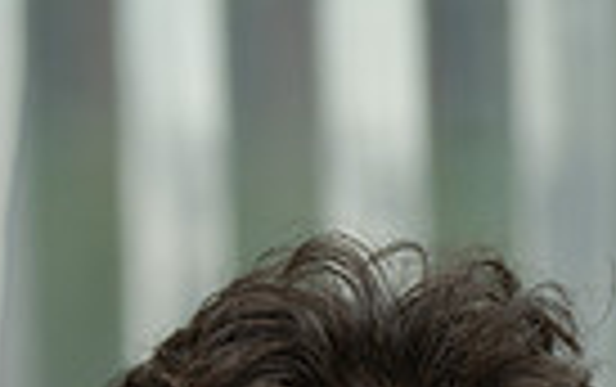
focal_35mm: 284
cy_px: 1008
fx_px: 4774
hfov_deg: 7.4
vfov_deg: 4.5
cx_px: 243
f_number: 1.2
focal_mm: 85
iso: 250
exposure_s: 1/320
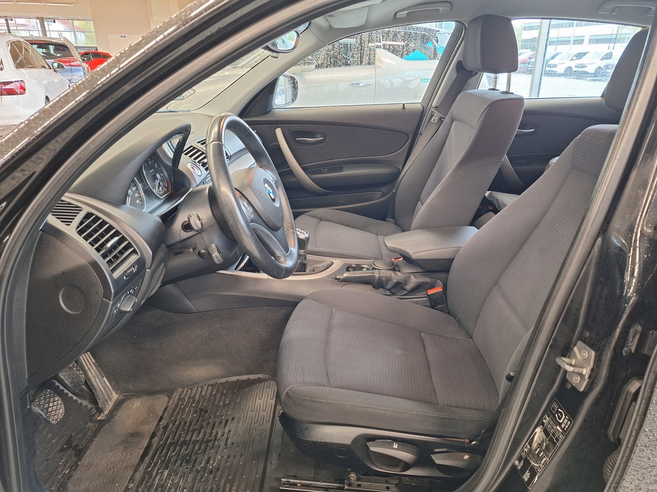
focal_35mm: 23
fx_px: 437
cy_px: 246
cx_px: 328
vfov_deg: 58.9
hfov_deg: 73.9
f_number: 1.8
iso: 320
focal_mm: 5.54
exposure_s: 1/25
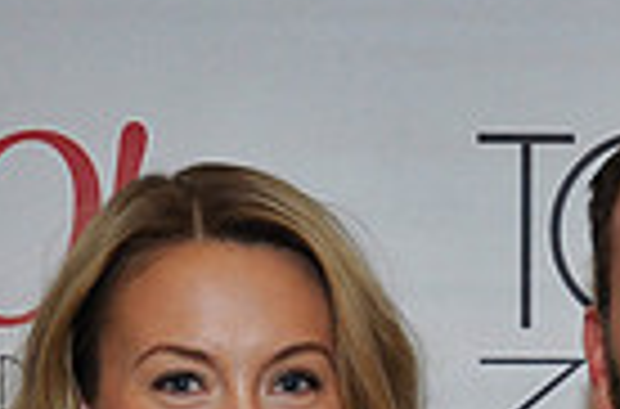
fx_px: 3467
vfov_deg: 6.6
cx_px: 571
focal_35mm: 202
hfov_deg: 10.2
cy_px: 793
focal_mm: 32
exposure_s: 1/60
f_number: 4
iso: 200
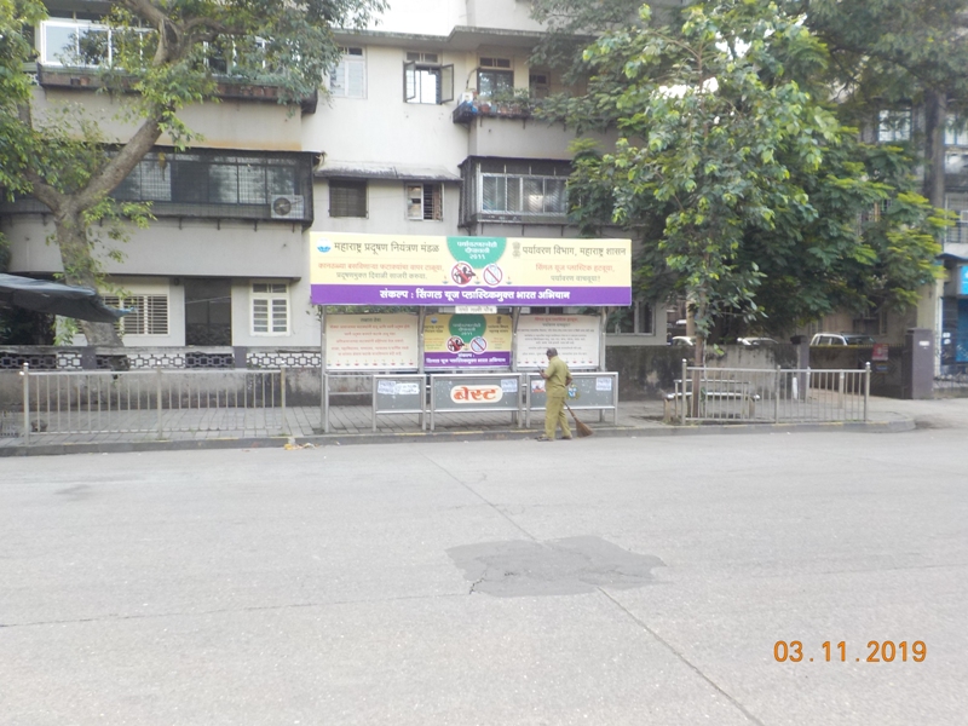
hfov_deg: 60.0
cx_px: 484
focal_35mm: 30
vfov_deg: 46.8
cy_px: 363
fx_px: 839
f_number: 3.3
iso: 125
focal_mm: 4.1
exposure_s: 1/40
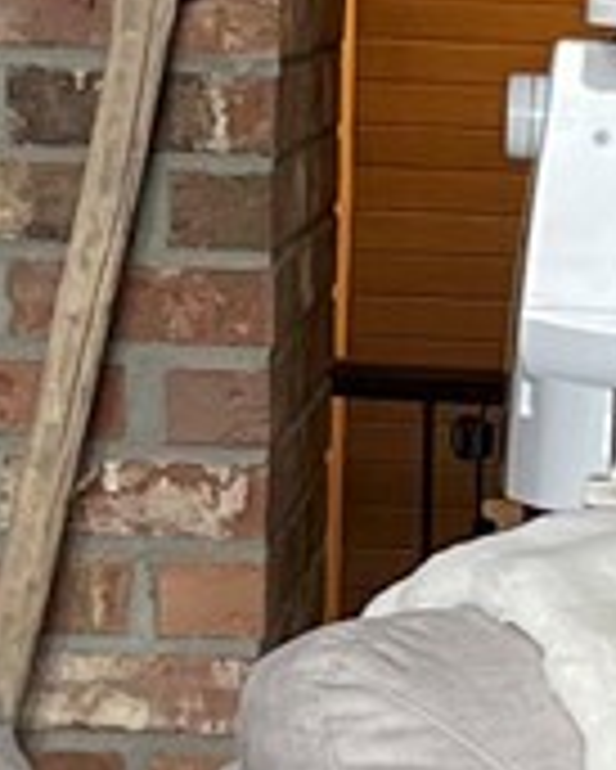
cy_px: 500
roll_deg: -2.9
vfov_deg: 8.1
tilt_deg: -5.4
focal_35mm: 237
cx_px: 1722
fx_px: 5396
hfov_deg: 6.1
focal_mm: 5.1
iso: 125
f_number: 1.6
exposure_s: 1/120
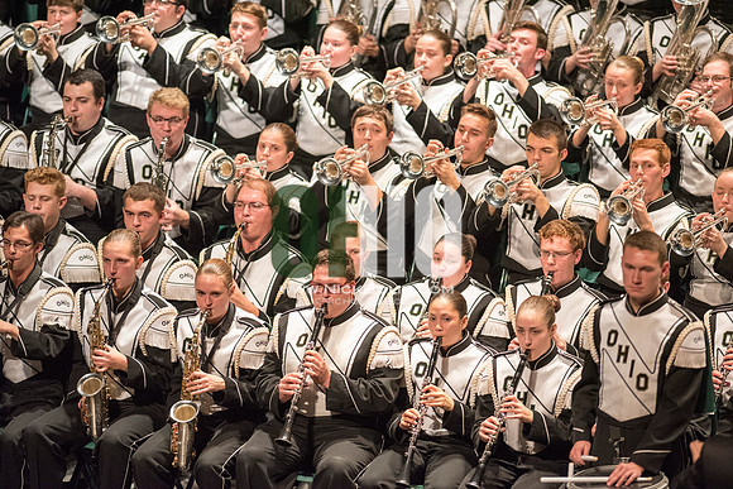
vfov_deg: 4.6
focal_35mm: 300
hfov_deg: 6.9
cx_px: 366
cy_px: 244
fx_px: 6109
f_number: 2.8
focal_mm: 300
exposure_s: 1/500
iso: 4000
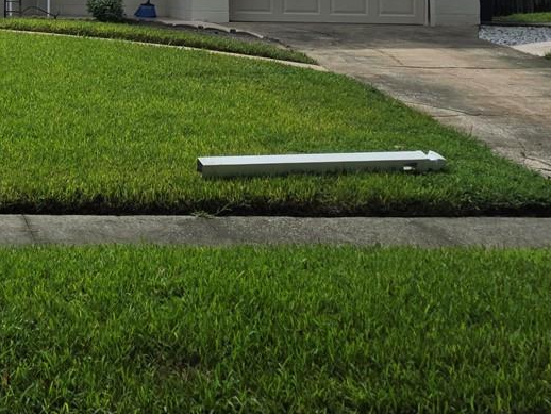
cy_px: -88
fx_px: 1131
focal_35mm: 71
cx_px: -36
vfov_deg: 19.5
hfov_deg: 25.6
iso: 80
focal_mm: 6.3
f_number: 1.7
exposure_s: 1/7944
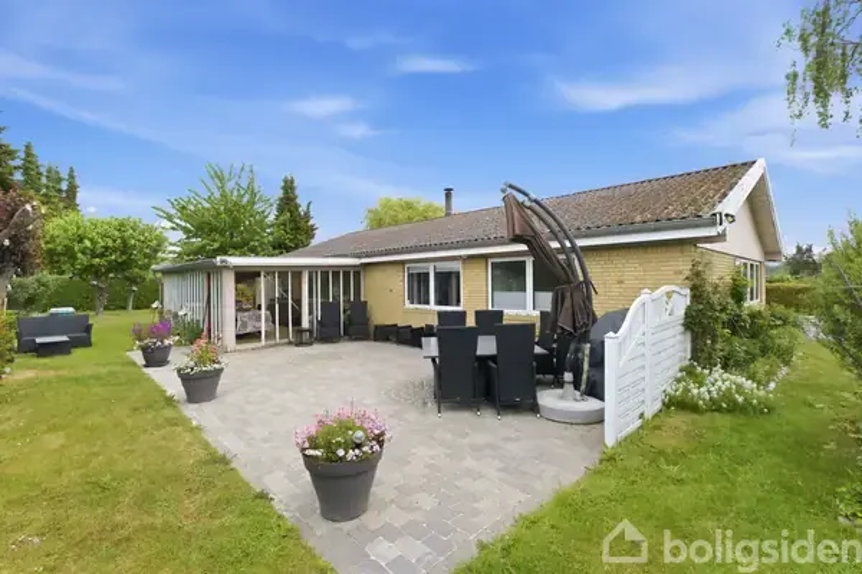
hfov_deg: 100.4
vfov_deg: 77.3
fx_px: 359
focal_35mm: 15
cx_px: 431
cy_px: 287
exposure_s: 1/200
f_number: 8
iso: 200
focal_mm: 10
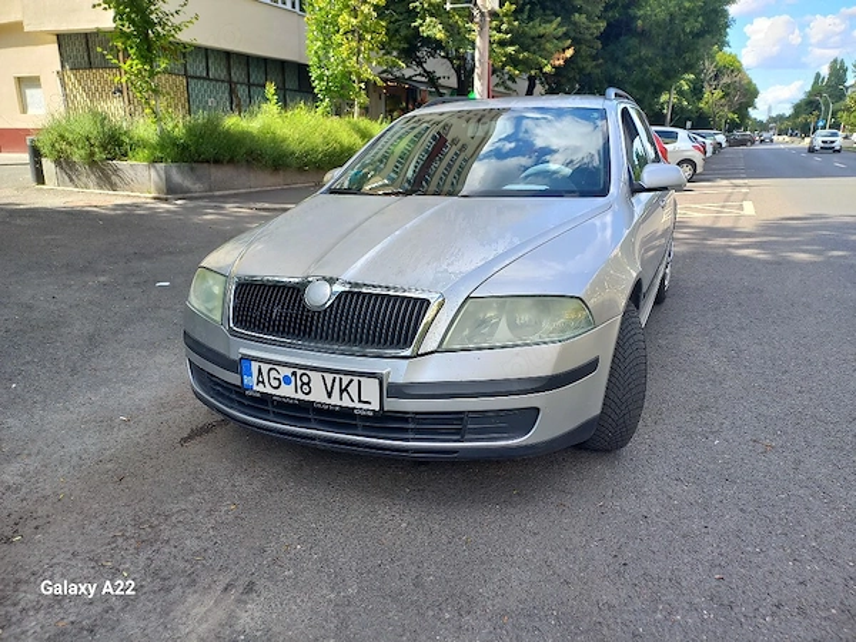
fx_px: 618
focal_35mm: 25
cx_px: 428
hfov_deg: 69.4
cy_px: 321
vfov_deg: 54.9
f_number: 1.8
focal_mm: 4.65
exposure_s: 1/263
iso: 50
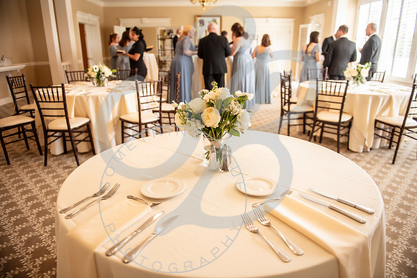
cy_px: 139
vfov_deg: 53.2
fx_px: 278
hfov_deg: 73.7
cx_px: 208
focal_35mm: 24
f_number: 2.8
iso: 100
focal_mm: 24
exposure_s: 1/160
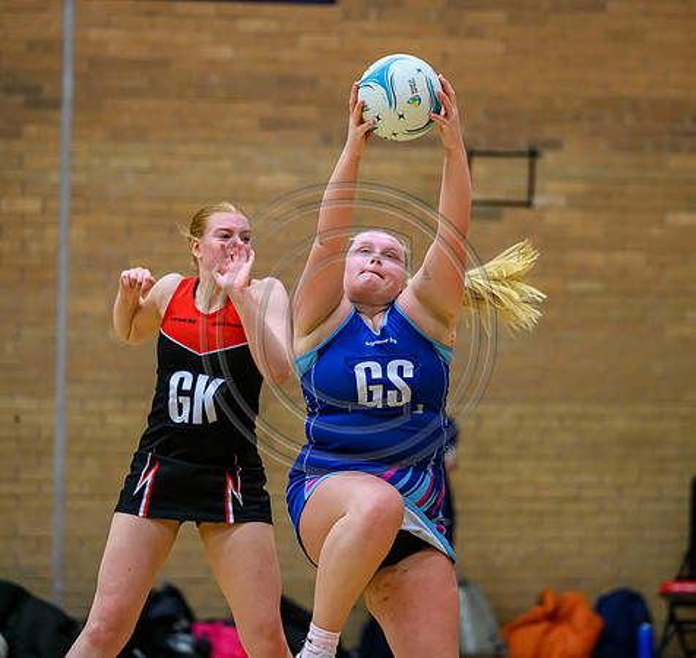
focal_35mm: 180
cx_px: 380
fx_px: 3977
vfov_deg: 9.5
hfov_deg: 10.0
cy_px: 309
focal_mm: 135
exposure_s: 1/1000
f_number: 2.8
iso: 5000
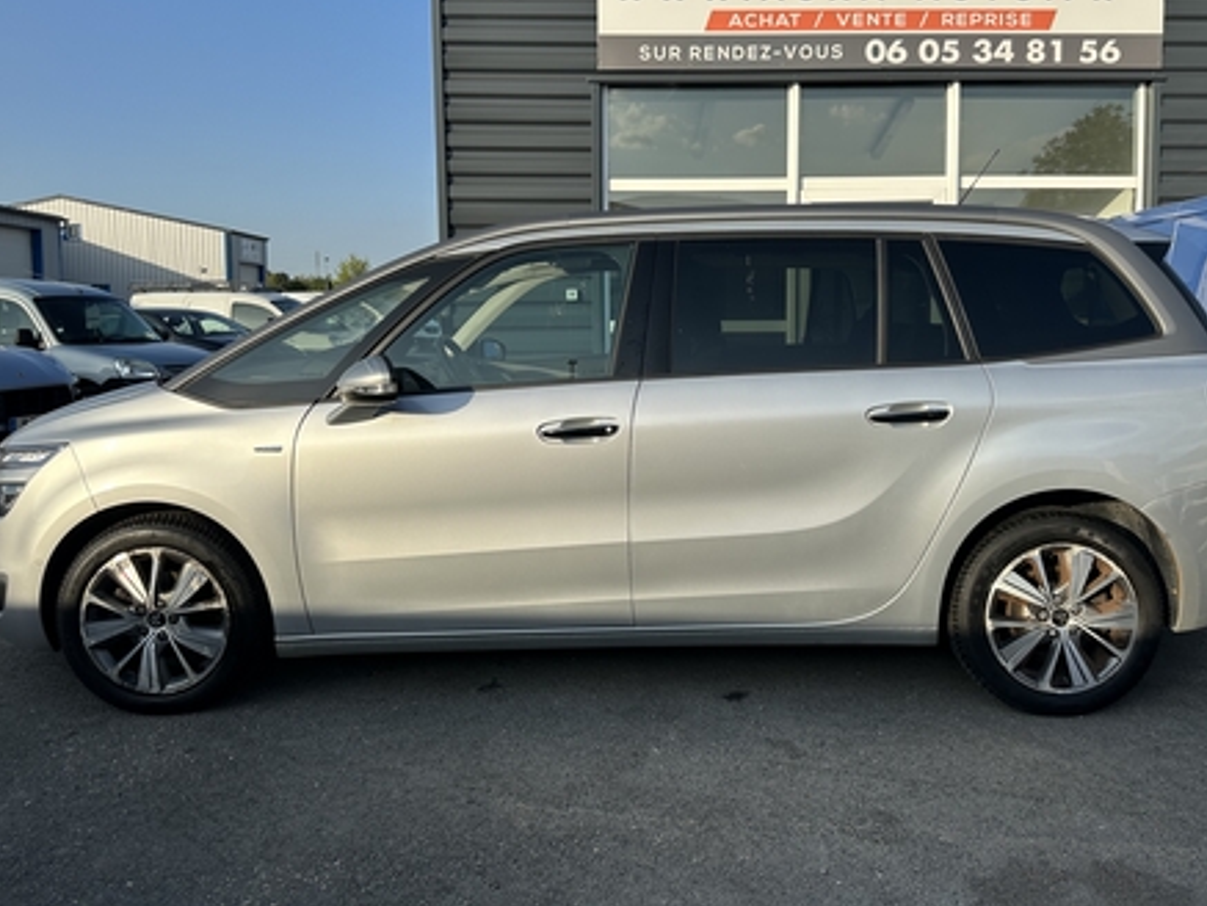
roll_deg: +0.5
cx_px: 638
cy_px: 383
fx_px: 977
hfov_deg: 63.4
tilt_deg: -4.9
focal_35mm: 28
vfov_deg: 49.6
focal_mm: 6.86
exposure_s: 1/3247
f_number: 1.78
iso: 80
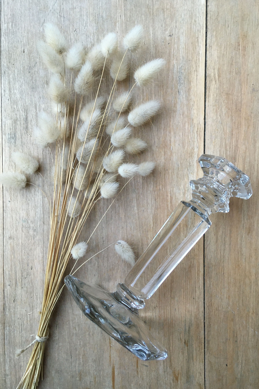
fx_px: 335
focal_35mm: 31
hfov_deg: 42.3
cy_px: 198
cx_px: 143
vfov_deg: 60.3
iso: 125
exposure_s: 1/33
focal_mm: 4.15
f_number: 2.2
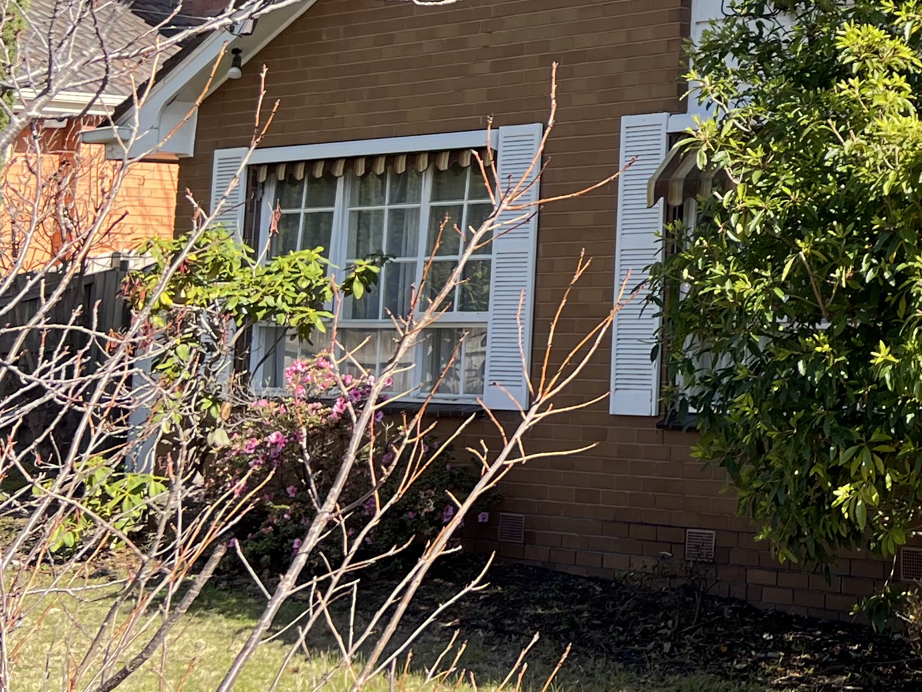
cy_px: -5
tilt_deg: +8.5
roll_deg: +0.2
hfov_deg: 23.0
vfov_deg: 18.9
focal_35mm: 76
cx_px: 1171
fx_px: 2025
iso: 50
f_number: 1.5
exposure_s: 1/723
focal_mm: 5.7
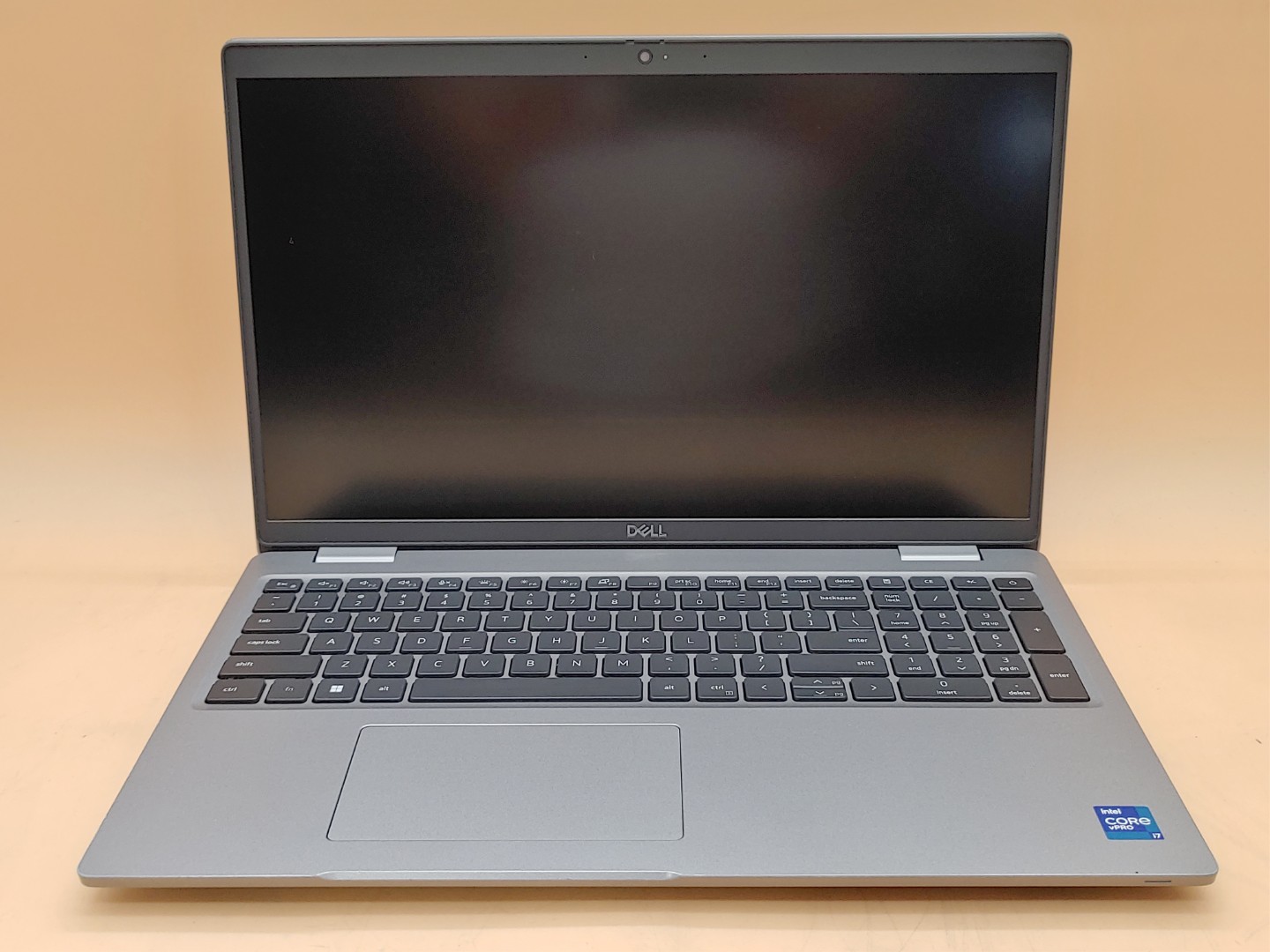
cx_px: 635
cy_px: 476
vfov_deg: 36.8
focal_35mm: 39
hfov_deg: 47.9
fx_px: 1431
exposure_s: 1/77
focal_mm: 4.36
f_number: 1.8
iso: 50
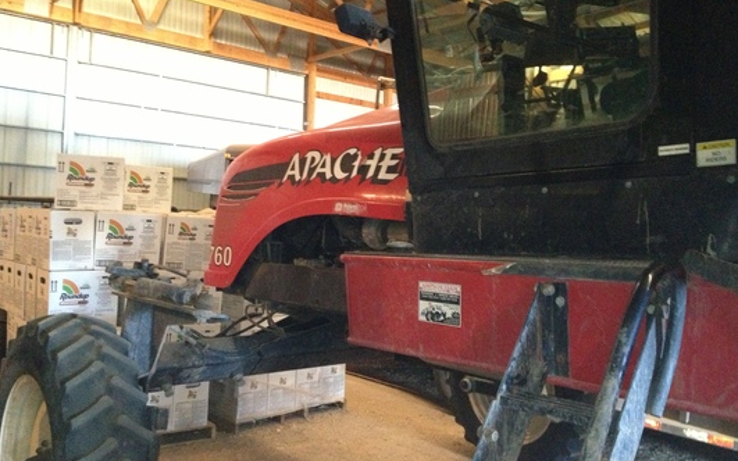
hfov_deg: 51.5
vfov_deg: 33.6
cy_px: 222
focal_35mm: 38
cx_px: 366
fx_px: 764
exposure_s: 1/16
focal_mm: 4.28
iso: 800
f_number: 2.4
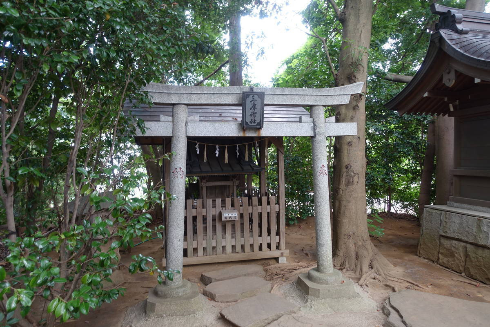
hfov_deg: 73.7
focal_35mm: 24
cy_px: 164
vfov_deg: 53.1
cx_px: 245
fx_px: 327
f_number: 2.8
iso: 125
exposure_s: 1/40
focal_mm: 8.8
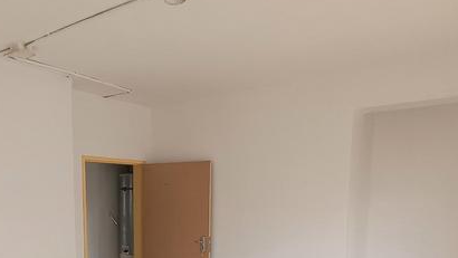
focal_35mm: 34
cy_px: 248
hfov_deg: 56.5
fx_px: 413
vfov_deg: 32.4
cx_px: 146
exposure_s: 1/101
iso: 50
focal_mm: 1.64
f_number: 2.2
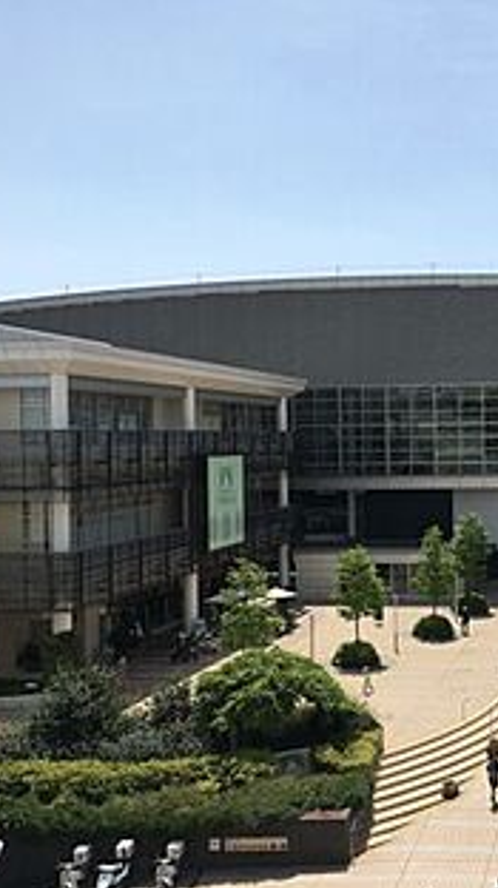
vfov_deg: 47.4
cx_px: 521
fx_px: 1012
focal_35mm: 43
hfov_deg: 25.9
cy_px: 441
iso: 25
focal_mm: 4.15
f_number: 2.2
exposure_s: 1/1972
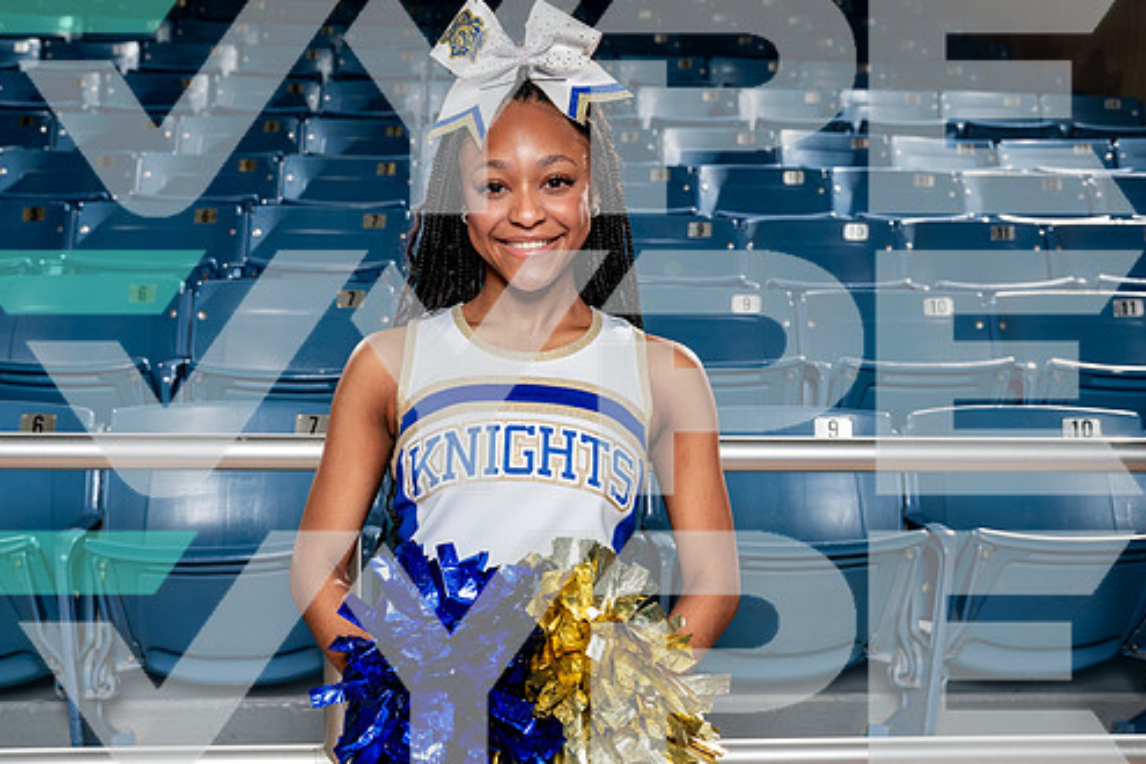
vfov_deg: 32.6
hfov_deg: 47.4
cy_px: 374
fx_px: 1305
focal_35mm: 41
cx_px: 553
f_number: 5.6
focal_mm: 35
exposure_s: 1/250
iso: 200
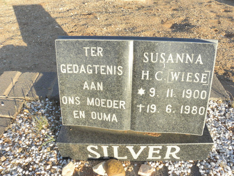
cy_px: 88
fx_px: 176
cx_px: 117
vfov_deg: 53.1
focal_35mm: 26
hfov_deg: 67.3
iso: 200
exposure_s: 1/250
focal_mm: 4.6
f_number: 6.3
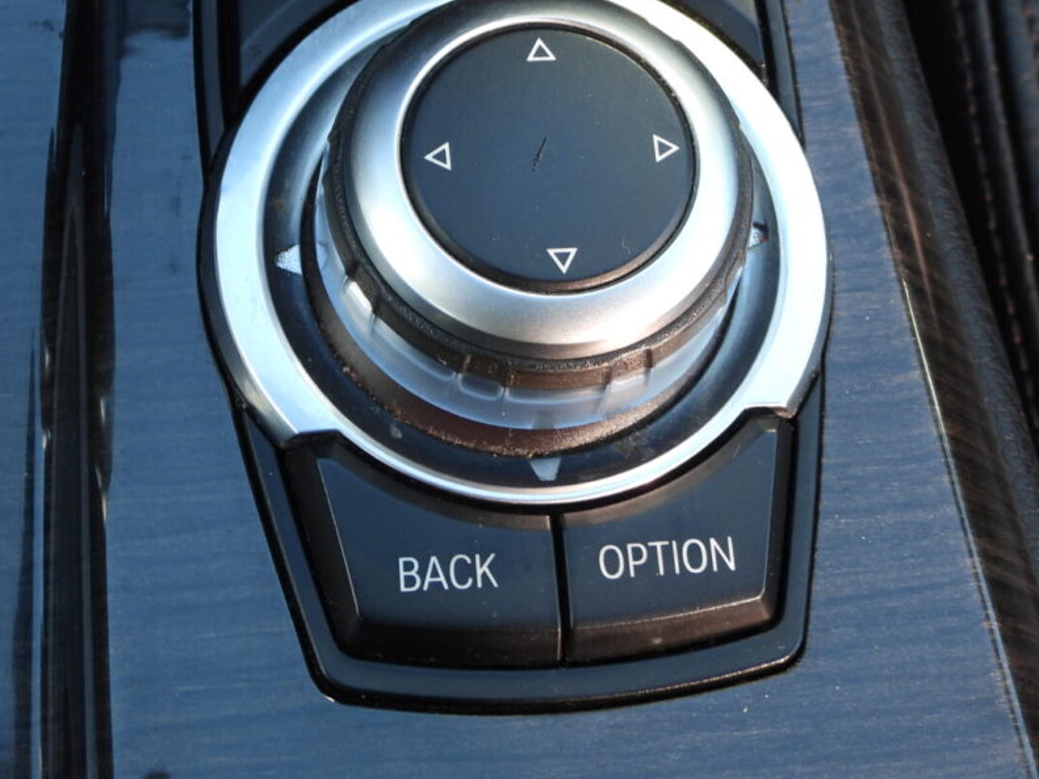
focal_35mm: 126
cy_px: 180
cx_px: 520
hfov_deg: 15.6
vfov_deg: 11.7
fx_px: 3781
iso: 100
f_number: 3.5
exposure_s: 1/40
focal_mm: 12.6
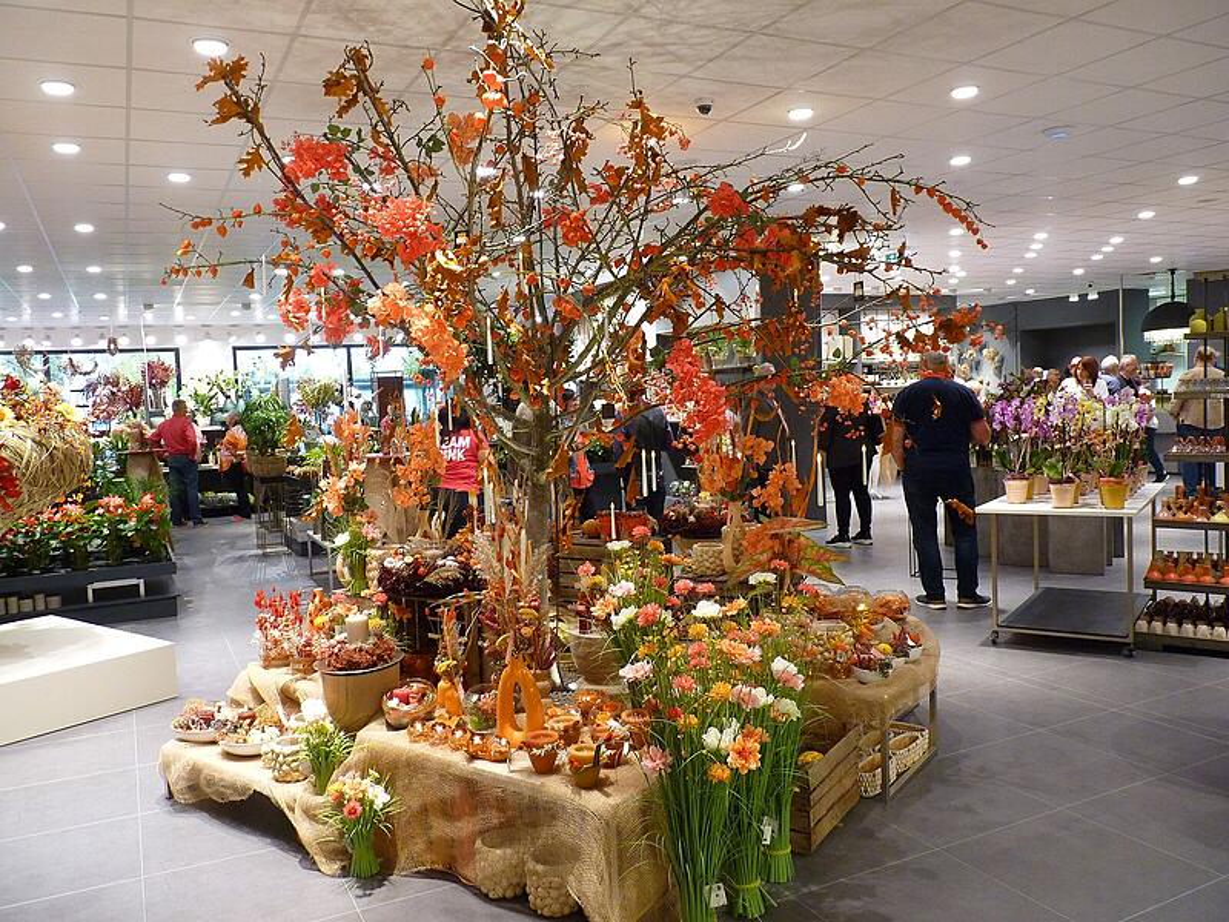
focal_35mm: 28
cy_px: 461
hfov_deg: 63.4
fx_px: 994
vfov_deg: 49.7
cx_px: 614
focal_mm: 4.9
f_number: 2.8
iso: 320
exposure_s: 1/30
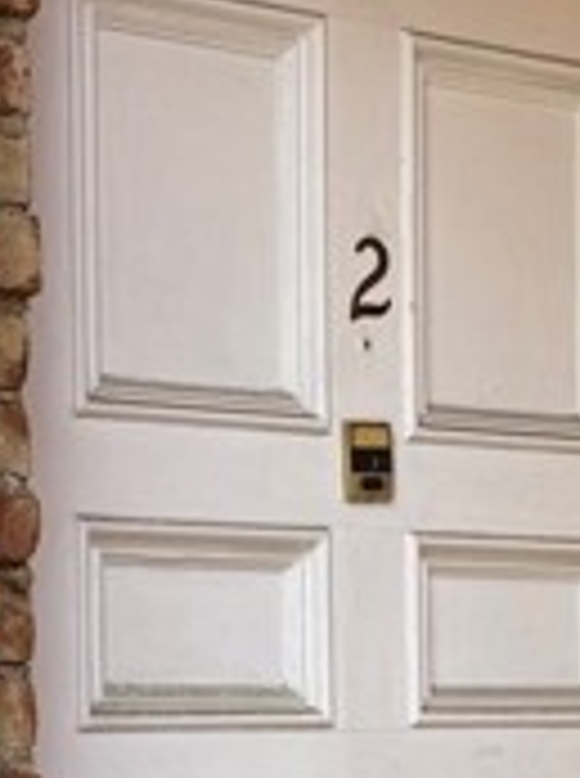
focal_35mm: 89
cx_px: 148
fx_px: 1996
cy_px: 661
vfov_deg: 21.7
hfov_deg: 16.5
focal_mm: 6.76
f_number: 1.78
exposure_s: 1/980
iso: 80
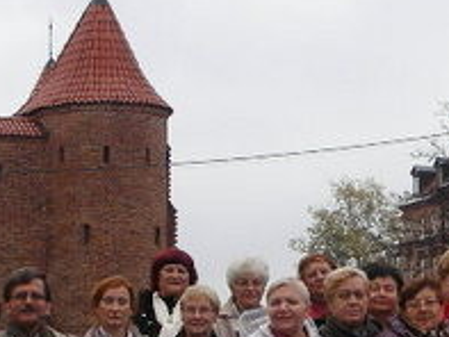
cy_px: 250
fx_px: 1843
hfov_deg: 13.9
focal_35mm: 142
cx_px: 301
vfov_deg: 10.4
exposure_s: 1/246
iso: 50
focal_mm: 5.8
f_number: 3
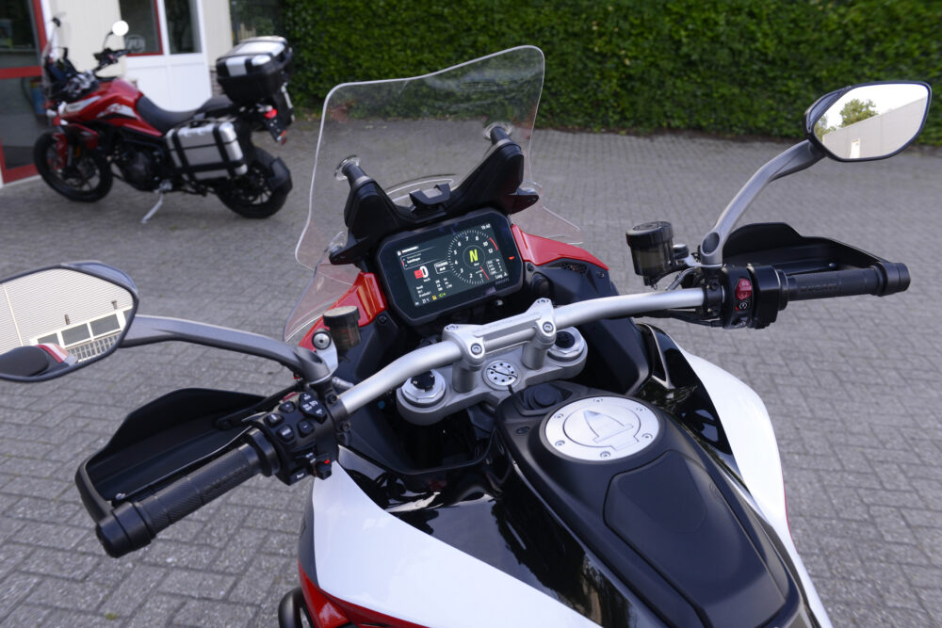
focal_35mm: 29
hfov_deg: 63.7
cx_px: 471
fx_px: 759
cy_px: 314
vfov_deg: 45.0
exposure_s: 1/250
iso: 800
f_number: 4.5
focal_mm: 29
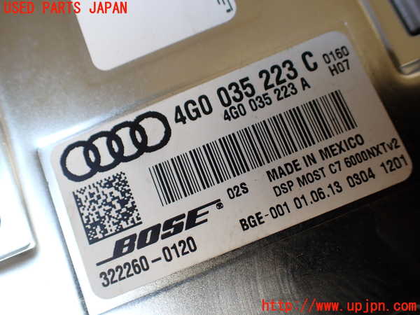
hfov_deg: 60.0
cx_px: 210
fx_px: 364
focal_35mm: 30
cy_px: 158
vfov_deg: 46.8
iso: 100
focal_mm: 5.4
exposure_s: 1/125
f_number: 2.3
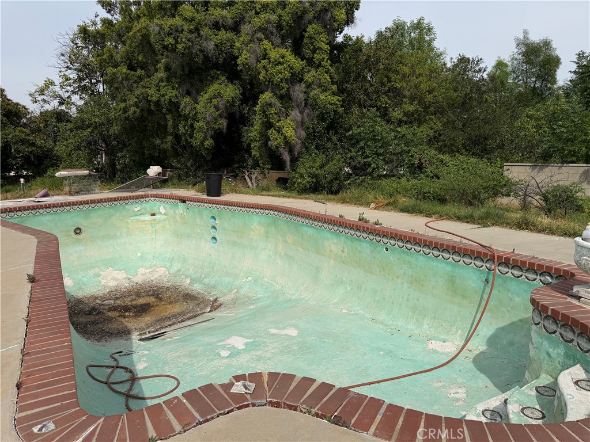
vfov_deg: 56.8
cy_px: 221
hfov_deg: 71.6
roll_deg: +0.7
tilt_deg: -9.9
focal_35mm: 24
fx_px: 409
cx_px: 295
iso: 80
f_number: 1.78
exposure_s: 1/8130
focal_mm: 6.76
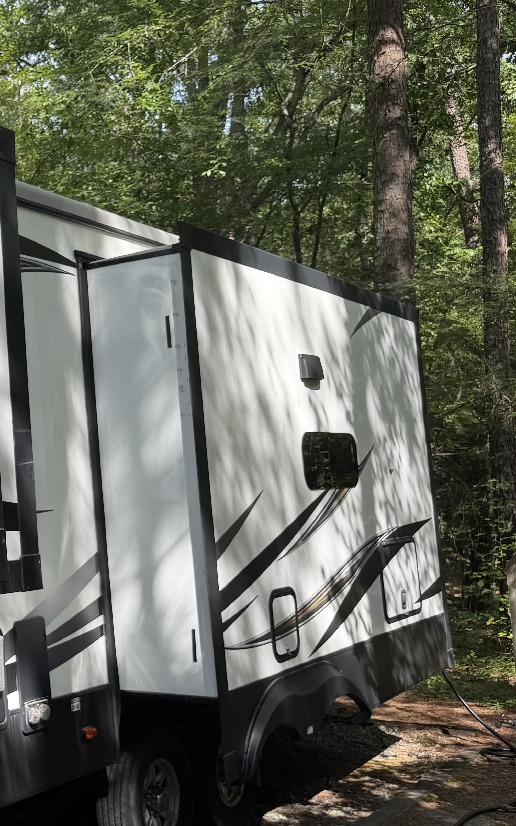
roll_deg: +2.5
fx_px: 1013
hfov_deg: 24.4
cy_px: 434
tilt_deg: +4.2
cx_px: -181
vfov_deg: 44.3
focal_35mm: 45
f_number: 1.78
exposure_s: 1/967
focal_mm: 6.76
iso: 80
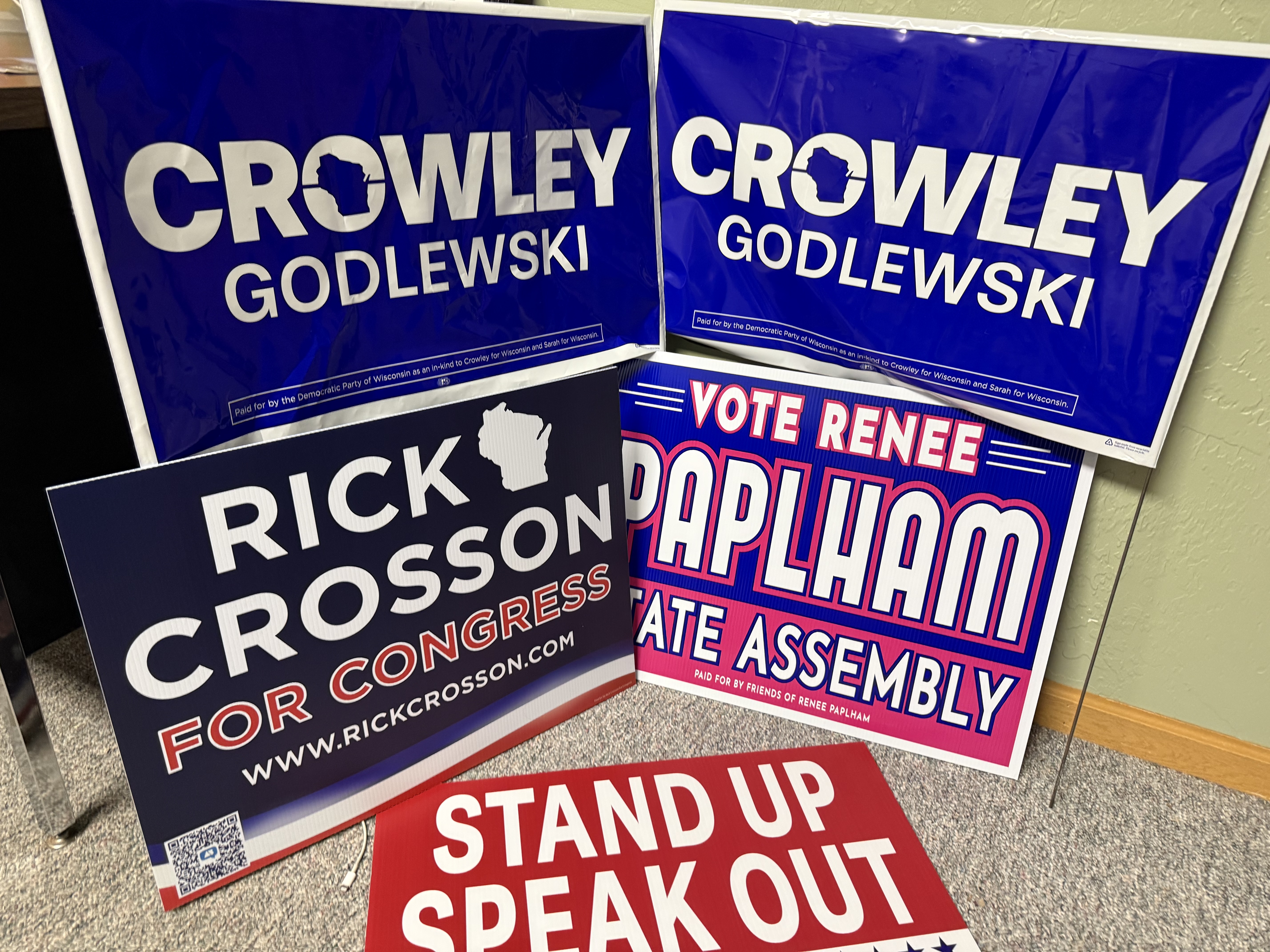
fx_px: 881
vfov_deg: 56.8
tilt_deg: -27.6
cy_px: 476
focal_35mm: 24
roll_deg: -2.1
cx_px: 635
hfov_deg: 71.6
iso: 320
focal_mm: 6.76
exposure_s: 1/60
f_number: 1.78
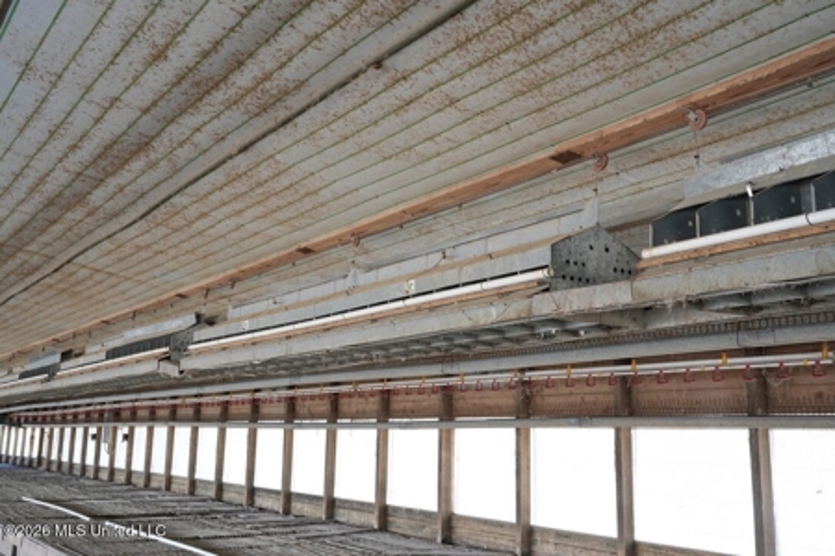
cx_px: 418
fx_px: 905
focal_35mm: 39
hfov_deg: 49.6
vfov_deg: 34.2
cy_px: 278
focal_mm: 39
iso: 2000
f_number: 11
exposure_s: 1/40
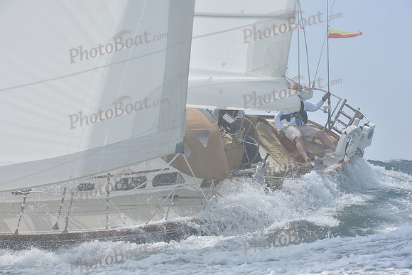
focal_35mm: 120
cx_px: 206
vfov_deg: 11.4
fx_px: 1374
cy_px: 138
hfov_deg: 17.1
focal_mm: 120
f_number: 11
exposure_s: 1/800
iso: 320
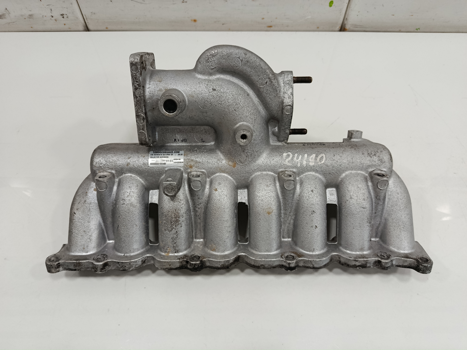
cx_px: 234
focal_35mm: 24
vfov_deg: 56.8
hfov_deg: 71.6
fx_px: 324
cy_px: 175
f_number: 1.7
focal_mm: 5.24
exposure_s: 1/100
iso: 933
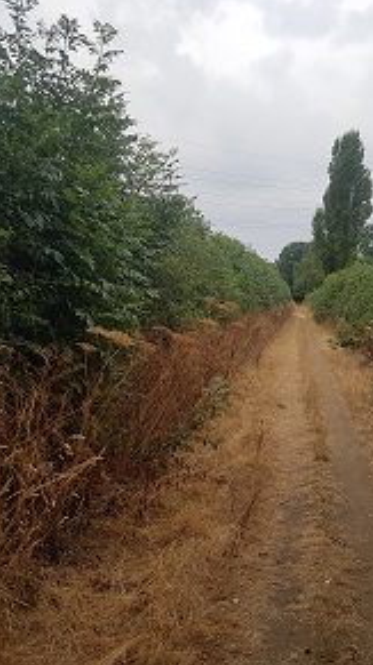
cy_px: 331
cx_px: 332
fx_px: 688
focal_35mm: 39
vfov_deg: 51.7
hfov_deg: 29.2
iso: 50
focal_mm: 4.2
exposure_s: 1/443
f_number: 1.7
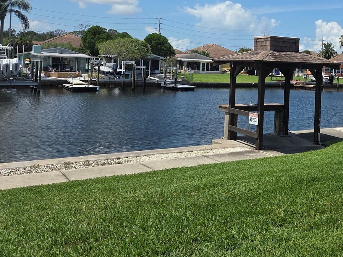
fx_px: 406
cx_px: 280
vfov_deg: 34.3
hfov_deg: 43.4
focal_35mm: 41
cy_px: 62
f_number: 1.8
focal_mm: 5.4
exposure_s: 1/7891
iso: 80
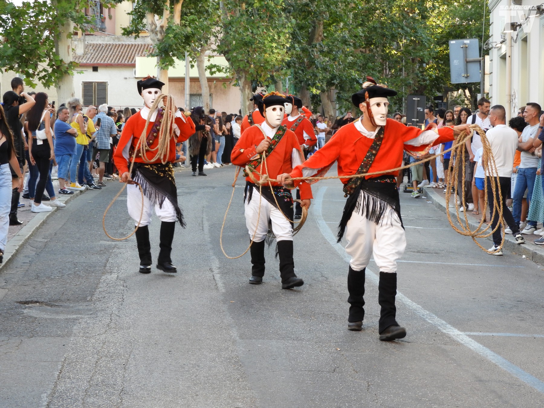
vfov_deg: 15.6
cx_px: 272
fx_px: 1493
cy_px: 204
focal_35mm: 95
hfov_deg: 20.7
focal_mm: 17
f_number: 4.8
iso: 200
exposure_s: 1/60
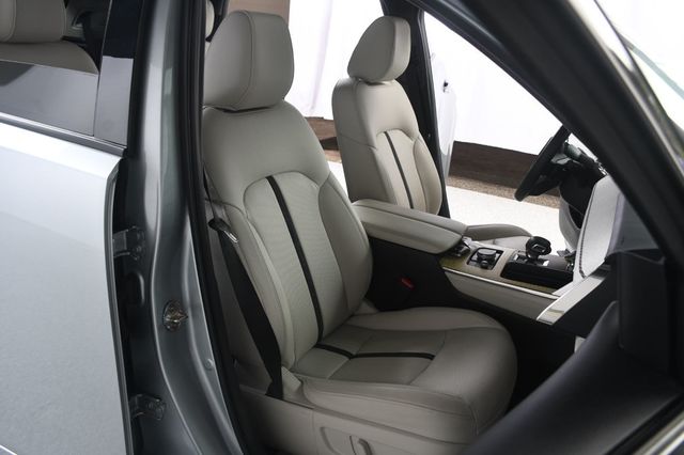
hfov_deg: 62.0
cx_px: 342
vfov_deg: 43.6
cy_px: 228
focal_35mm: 30
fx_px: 570
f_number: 6.3
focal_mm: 20
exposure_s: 1/160
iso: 100
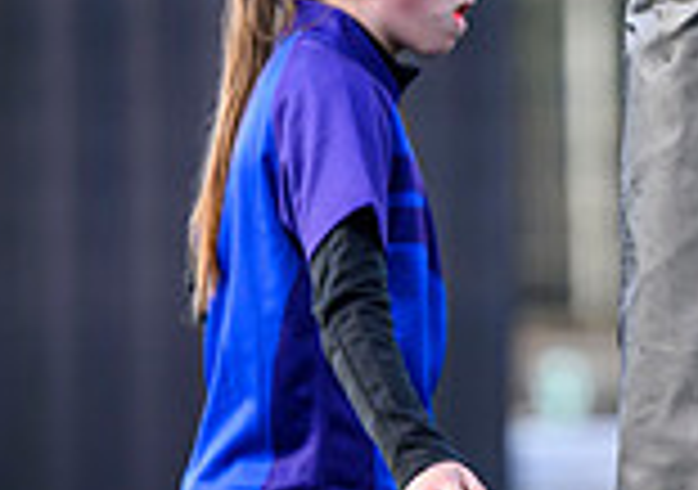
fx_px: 15993
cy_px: 561
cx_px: 1131
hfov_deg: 2.5
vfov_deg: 1.8
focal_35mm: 811
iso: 500
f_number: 3.2
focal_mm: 180
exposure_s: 1/1250
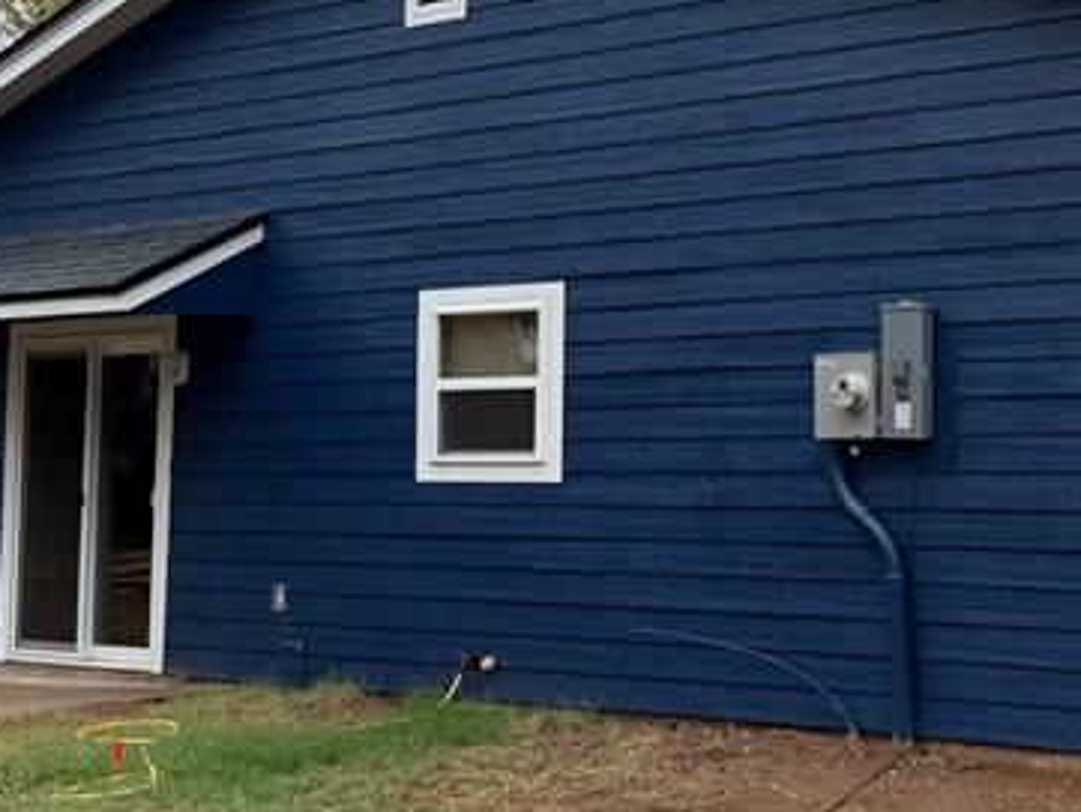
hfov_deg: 28.0
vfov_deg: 21.4
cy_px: 171
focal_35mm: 68
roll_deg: +1.5
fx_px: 2124
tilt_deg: +9.4
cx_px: 844
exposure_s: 1/1653
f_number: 1.78
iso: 80
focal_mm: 6.76
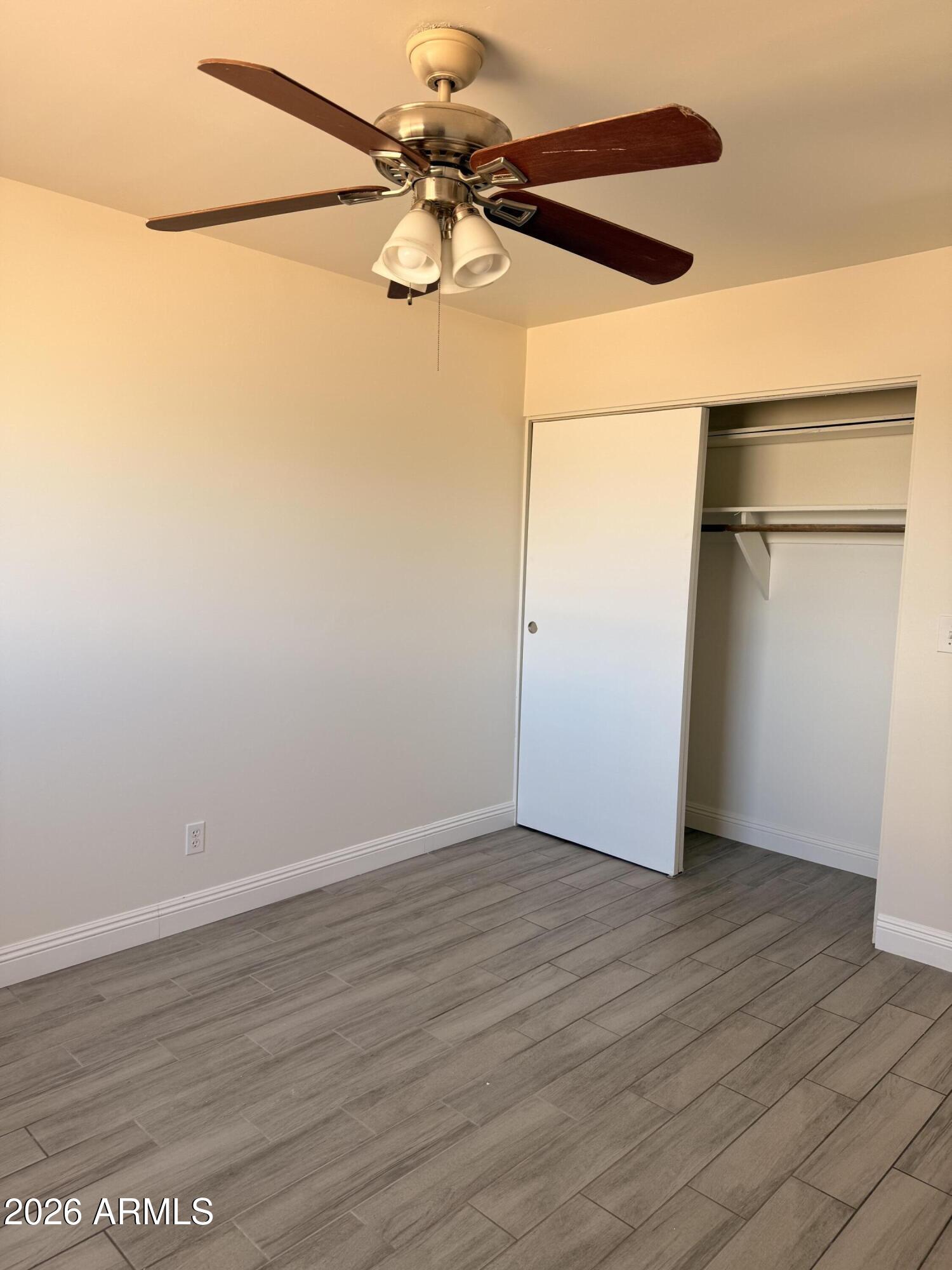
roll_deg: -1.3
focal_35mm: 24
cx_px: 476
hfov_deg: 56.8
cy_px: 635
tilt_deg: -6.7
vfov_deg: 71.6
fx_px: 880
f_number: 1.78
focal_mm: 6.76
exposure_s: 1/121
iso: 50
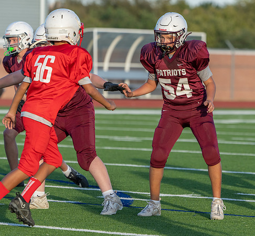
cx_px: 190
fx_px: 3065
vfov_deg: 4.4
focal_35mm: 382
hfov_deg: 4.8
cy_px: 126
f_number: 5.6
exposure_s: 1/1250
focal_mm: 291
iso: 640
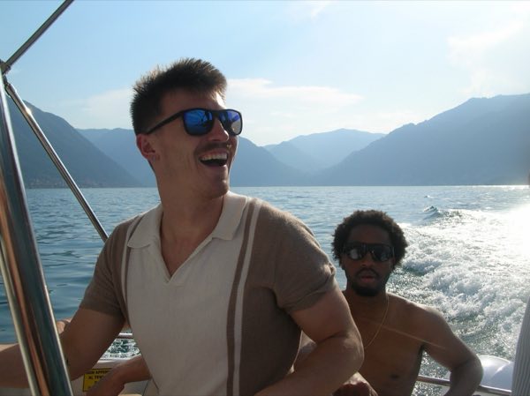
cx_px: 265
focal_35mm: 36
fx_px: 551
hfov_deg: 51.4
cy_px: 198
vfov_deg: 39.6
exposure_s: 1/1200
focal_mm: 6
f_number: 3.7
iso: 50
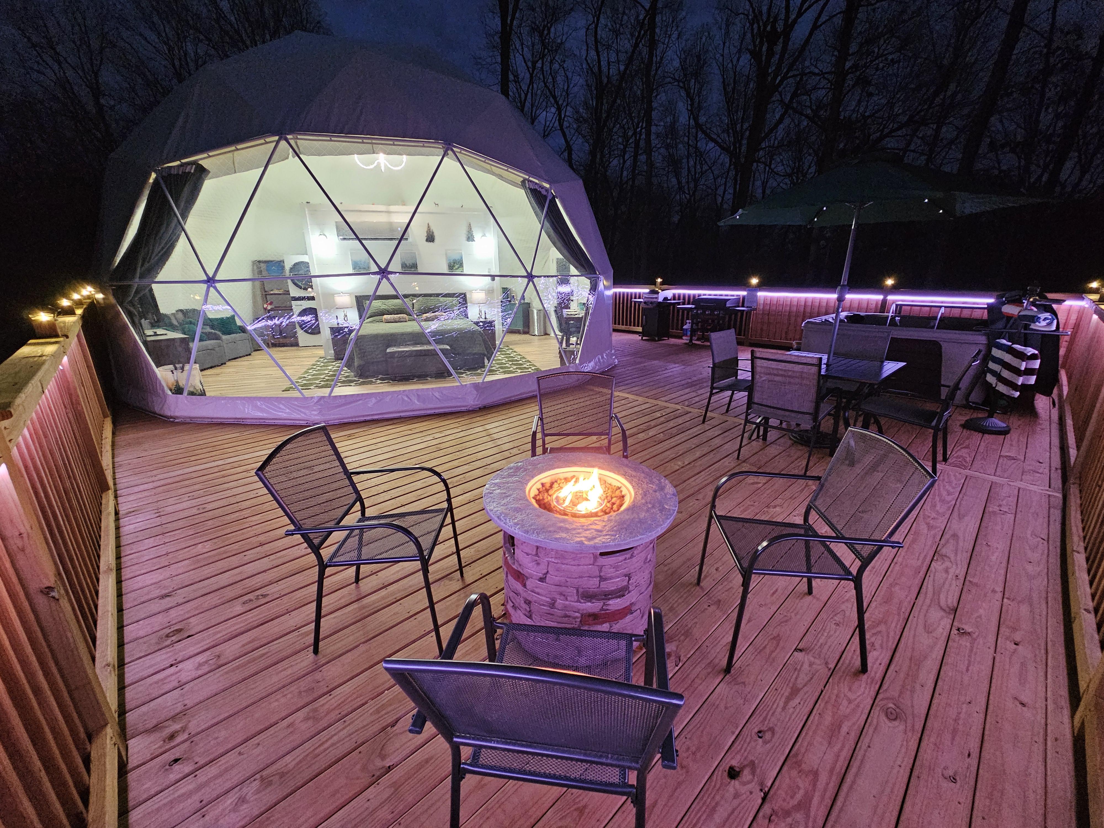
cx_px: 552
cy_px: 414
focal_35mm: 13
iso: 640
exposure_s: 1/24
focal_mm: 2.2
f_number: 2.2
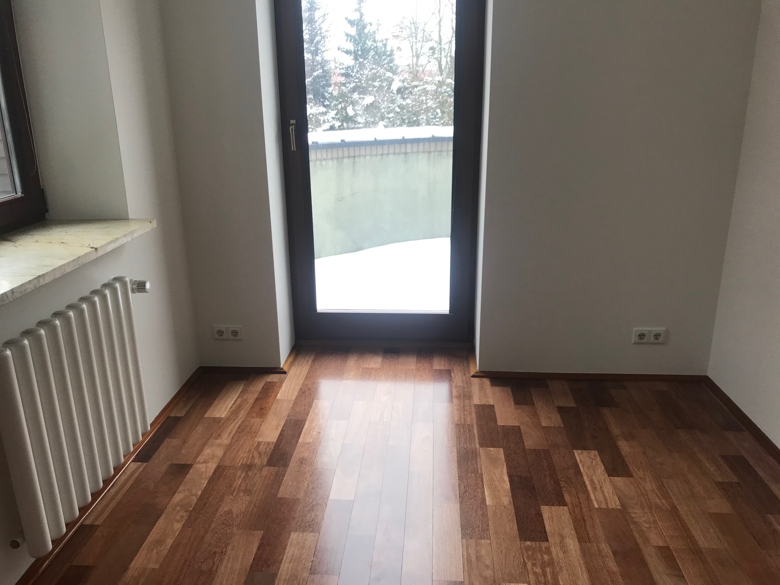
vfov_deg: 49.7
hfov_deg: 63.4
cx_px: 390
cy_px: 292
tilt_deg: -14.4
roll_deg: +0.7
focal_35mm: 28
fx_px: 631
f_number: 1.8
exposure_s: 1/100
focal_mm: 3.99
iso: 25
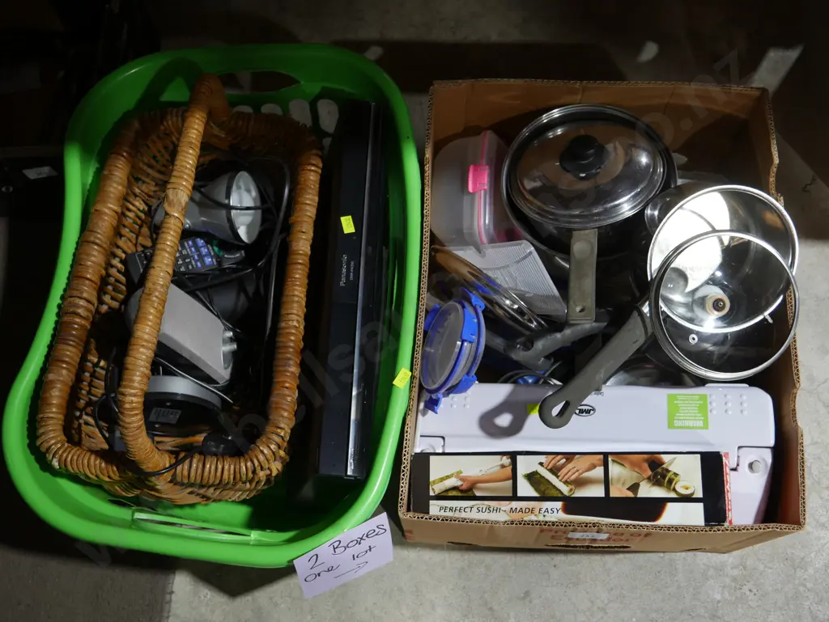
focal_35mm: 36
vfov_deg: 39.7
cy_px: 311
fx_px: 863
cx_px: 414
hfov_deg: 51.3
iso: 400
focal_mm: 18
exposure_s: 1/60
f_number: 4
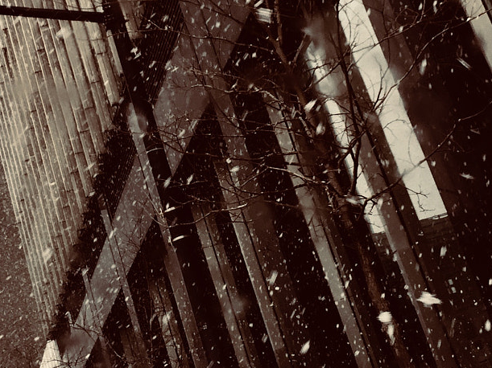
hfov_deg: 25.7
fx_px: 1080
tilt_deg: +20.2
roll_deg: +17.5
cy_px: 59
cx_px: 236
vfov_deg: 19.1
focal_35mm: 76
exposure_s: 1/120
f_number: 2.2
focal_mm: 4.15
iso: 50
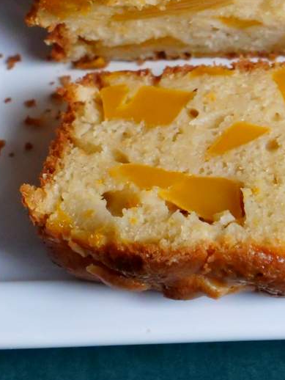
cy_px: -161
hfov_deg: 6.0
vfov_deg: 7.9
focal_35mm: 247
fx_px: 2709
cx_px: 292
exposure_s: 1/100
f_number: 3.9
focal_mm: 40
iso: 3200
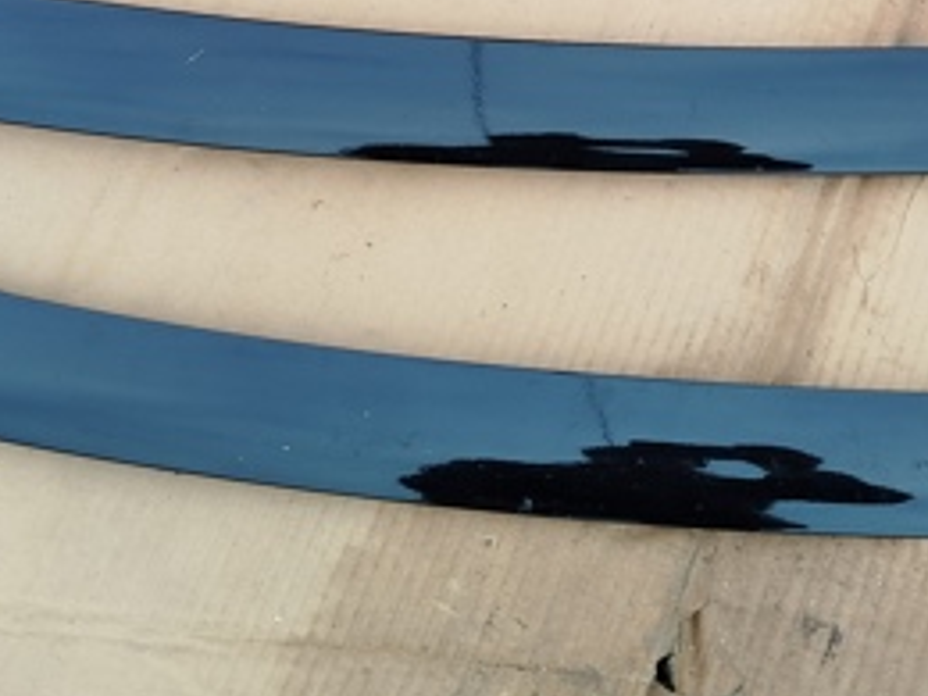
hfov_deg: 32.3
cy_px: -29
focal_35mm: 59
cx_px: 660
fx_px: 1582
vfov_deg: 23.6
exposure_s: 1/100
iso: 80
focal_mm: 5.31
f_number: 1.7
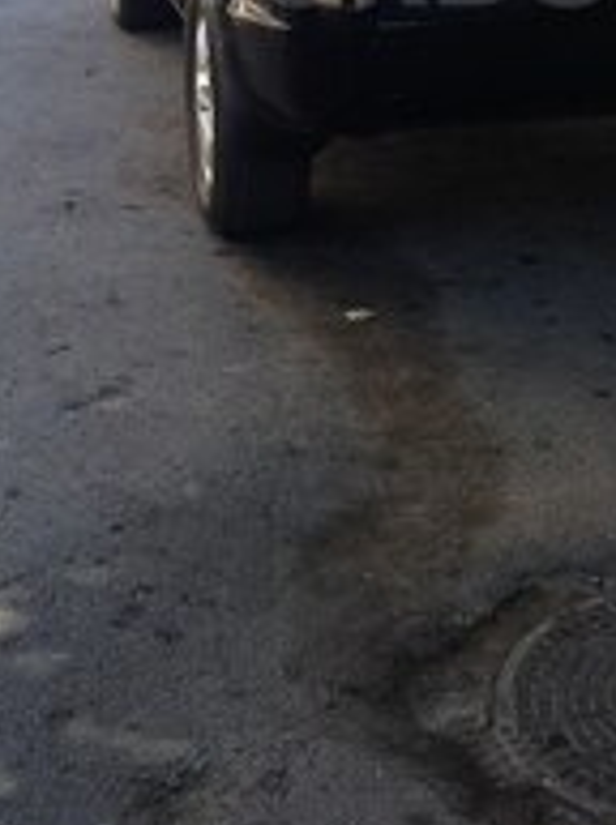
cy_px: -43
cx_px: 505
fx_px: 2024
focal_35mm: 85
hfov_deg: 17.2
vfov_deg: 22.0
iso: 50
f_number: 2.4
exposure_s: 1/158
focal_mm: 4.12
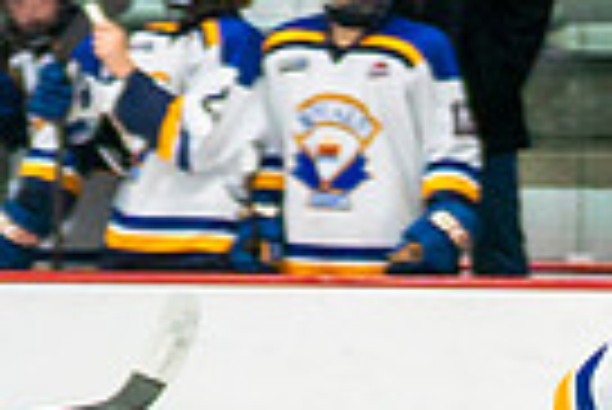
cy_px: 976
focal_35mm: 711
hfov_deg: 2.9
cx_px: 1058
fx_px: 12100
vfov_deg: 1.9
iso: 500
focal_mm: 70
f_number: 2.8
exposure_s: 1/640
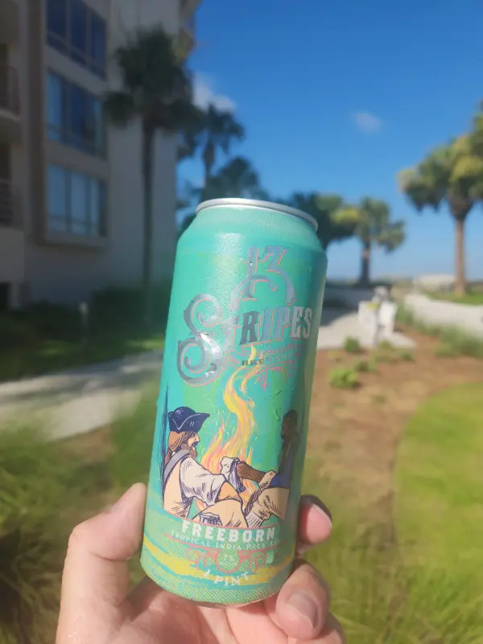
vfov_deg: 73.9
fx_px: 428
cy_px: 322
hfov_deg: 58.9
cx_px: 242
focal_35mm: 23
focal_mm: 5.4
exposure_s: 1/2246
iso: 20
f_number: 1.8
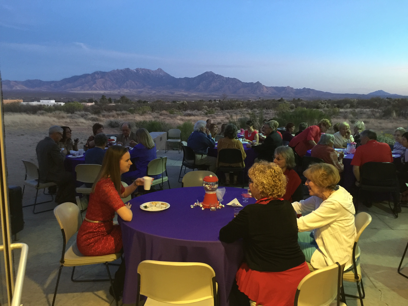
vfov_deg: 48.2
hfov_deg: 61.7
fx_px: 342
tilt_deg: -9.4
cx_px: 204
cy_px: 153
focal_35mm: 29
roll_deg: -0.1
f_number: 2.2
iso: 100
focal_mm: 4.15
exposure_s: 1/8
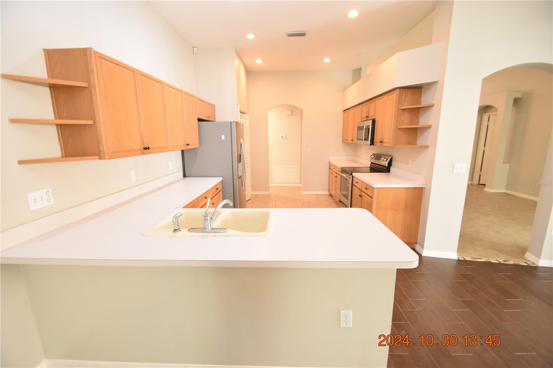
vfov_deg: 77.3
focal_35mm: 15
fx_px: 230
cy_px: 184
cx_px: 276
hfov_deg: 100.4
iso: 2000
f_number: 3.5
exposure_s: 1/60
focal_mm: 10
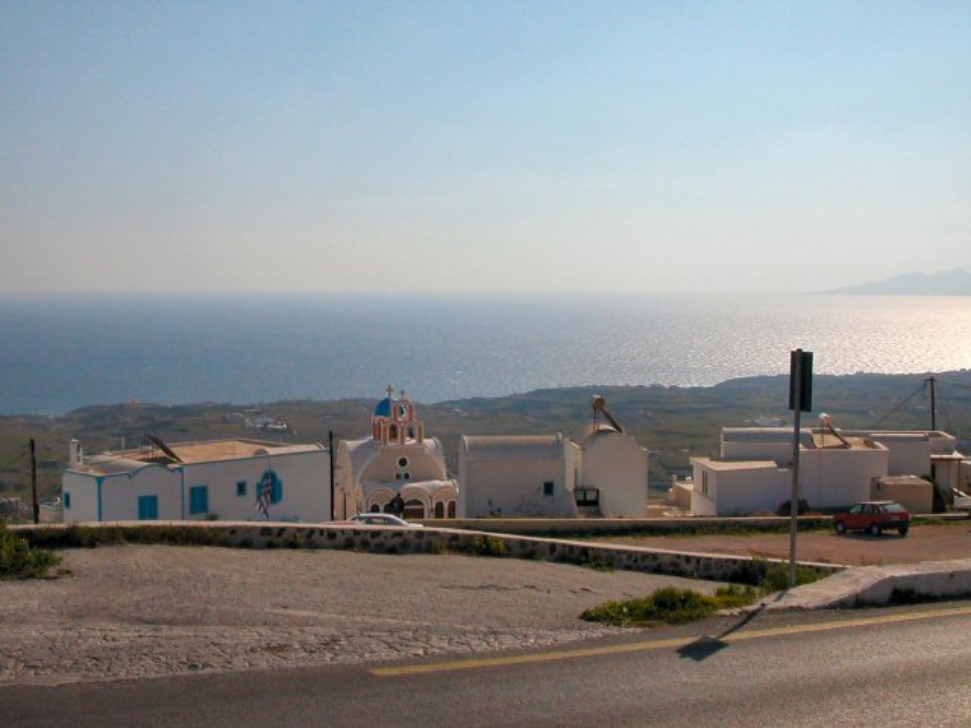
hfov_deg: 38.9
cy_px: 364
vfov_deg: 29.7
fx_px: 1374
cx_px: 486
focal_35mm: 49
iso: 100
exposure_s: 1/1464
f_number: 5.2
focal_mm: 7.5
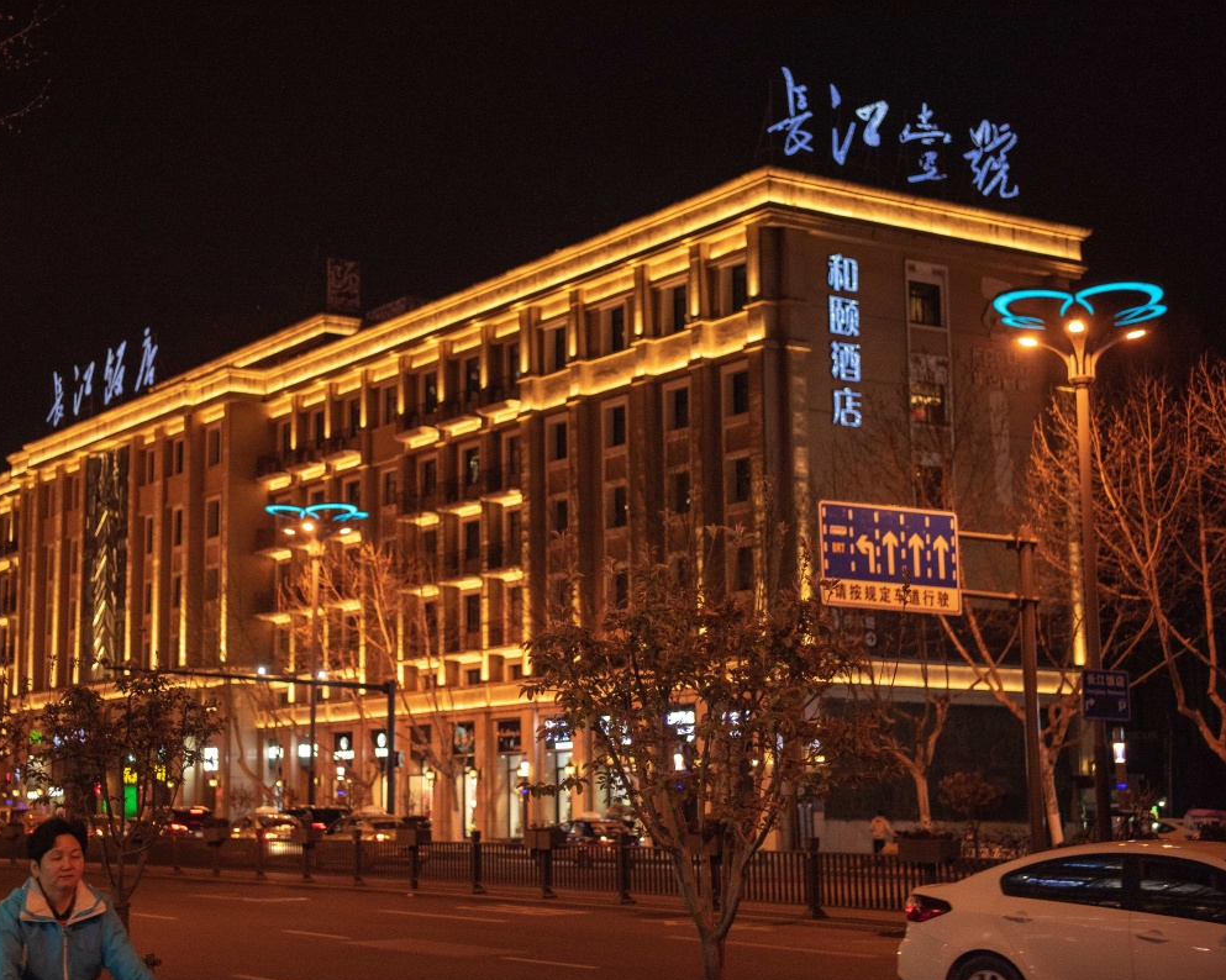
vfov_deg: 25.8
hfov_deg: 31.9
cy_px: 492
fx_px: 2140
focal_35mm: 59
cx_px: 486
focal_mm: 52
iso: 2500
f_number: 2.8
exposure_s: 1/250
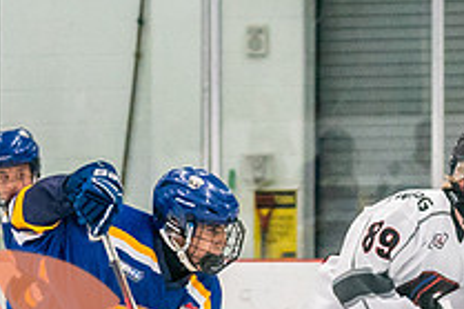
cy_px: 245
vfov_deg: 3.7
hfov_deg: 5.6
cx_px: 26
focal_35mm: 370
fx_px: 4765
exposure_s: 1/1250
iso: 3200
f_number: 2.8
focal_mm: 70
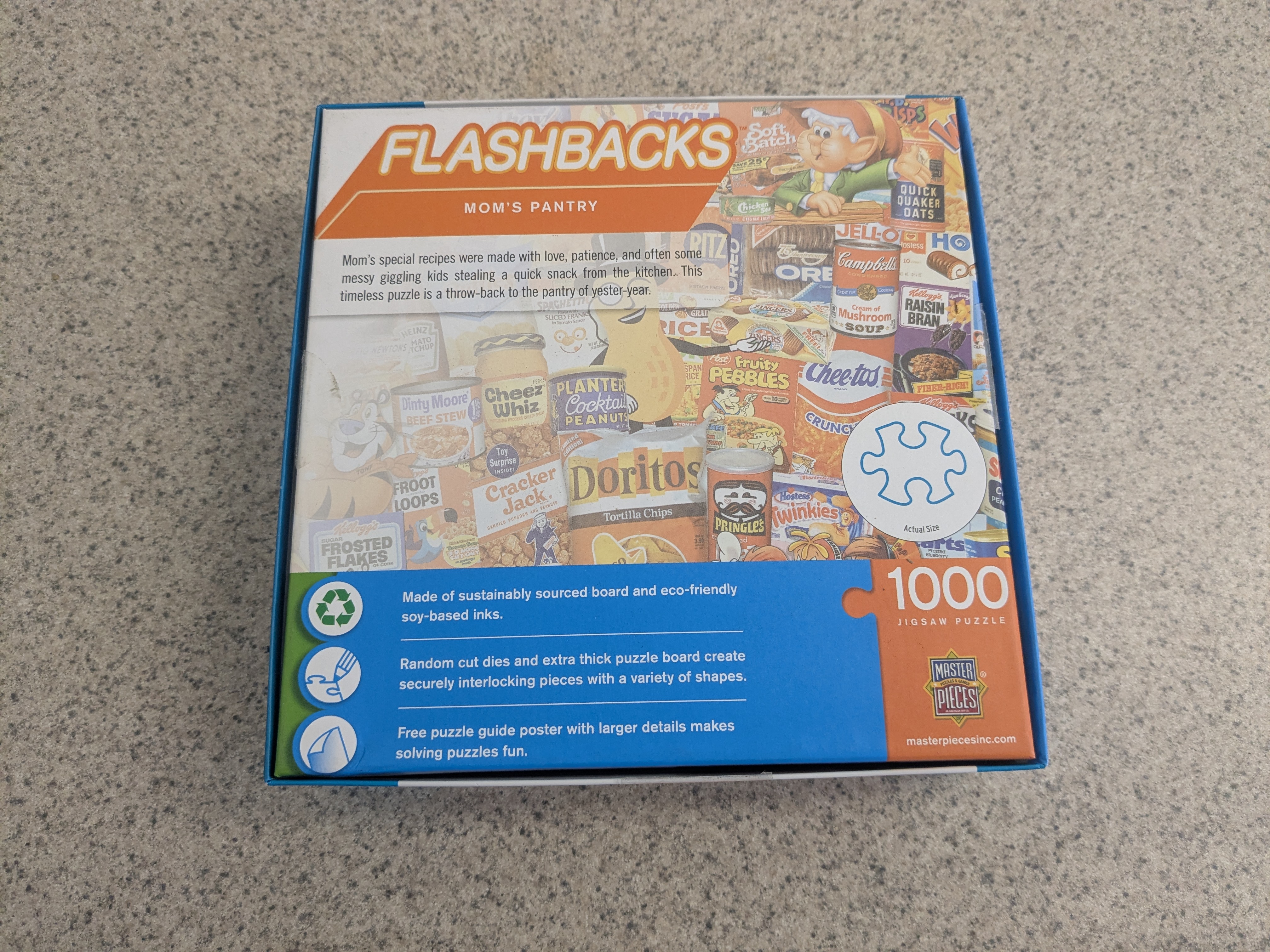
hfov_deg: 65.3
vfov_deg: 51.4
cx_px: 635
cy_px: 476
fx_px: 991
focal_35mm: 27
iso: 140
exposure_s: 1/60
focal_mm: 4.38
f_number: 1.73
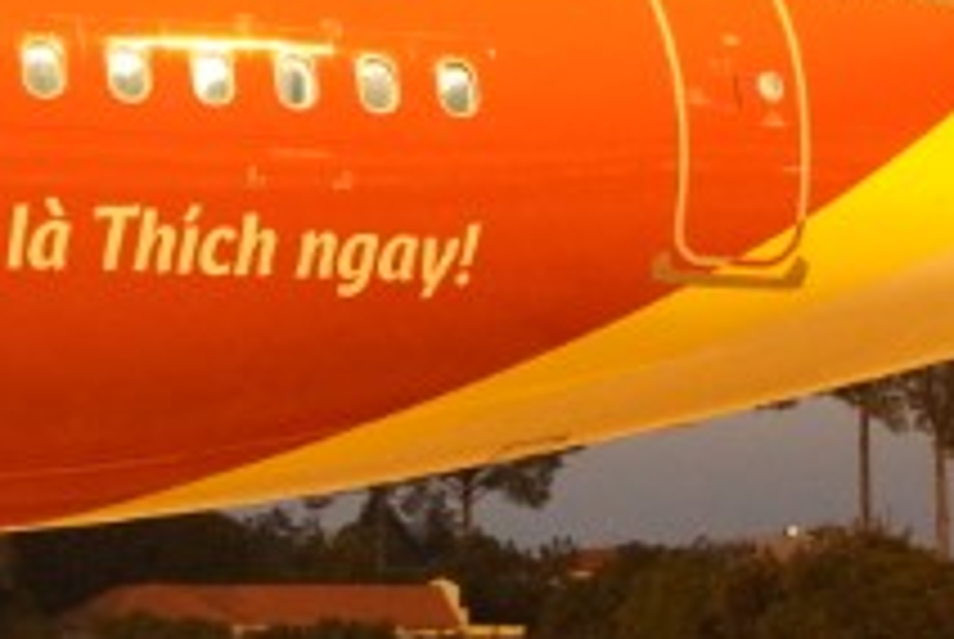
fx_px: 5626
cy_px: -436
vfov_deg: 6.4
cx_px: 360
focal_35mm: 212
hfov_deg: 9.7
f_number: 3.5
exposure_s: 1/50
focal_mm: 50
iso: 12800
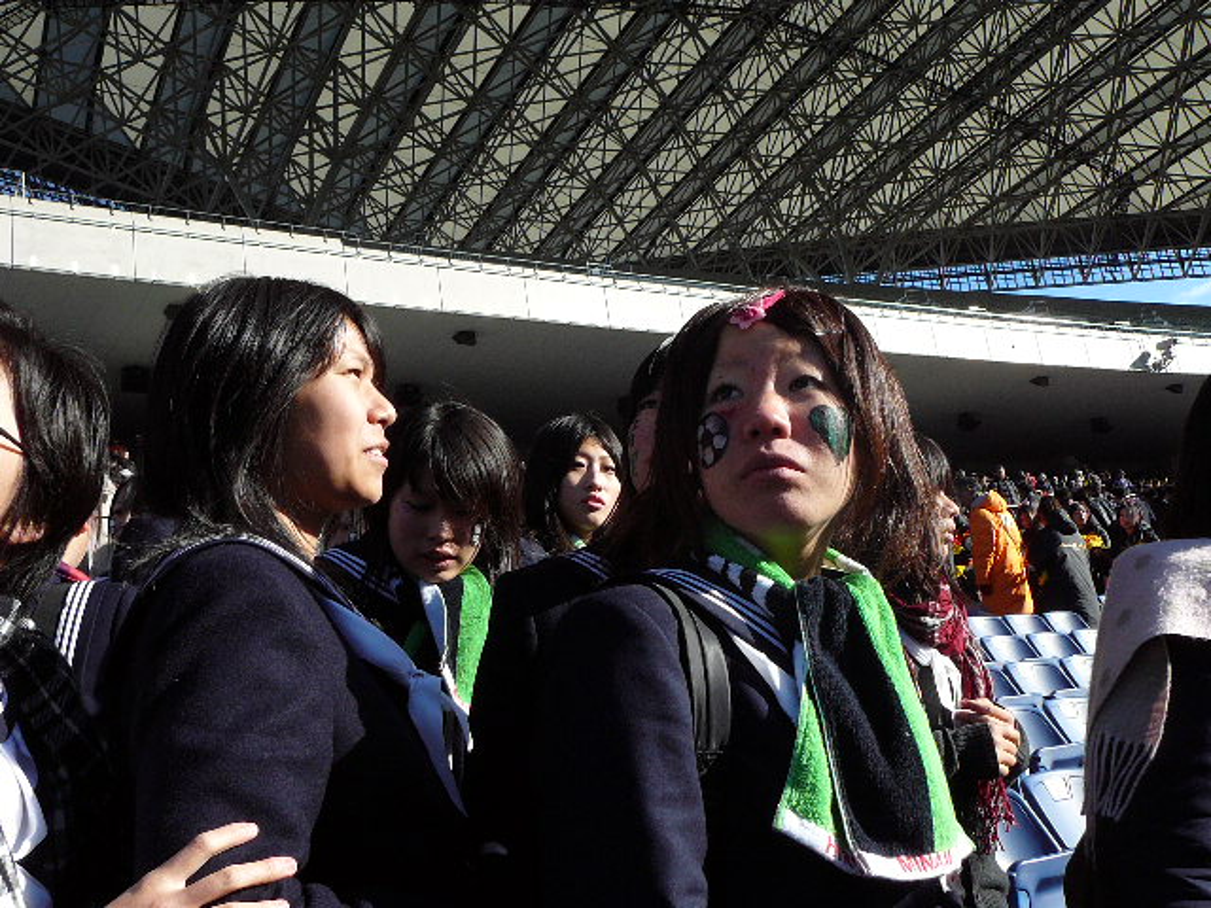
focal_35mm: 35
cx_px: 606
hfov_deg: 52.6
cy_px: 454
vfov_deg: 40.7
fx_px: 1224
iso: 100
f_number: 5
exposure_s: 1/400
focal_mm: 5.2
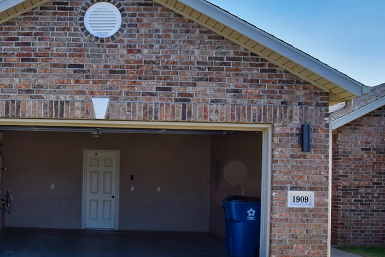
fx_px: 909
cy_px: 164
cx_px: 75
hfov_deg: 23.5
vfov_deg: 16.1
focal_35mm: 85
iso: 100
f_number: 11
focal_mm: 32
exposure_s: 1/80
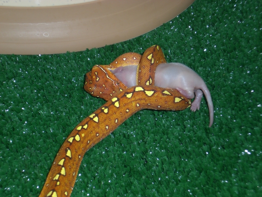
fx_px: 863
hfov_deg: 17.3
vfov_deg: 13.0
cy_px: 98
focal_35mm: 114
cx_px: 131
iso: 50
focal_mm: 18.9
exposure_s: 1/30
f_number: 5.9
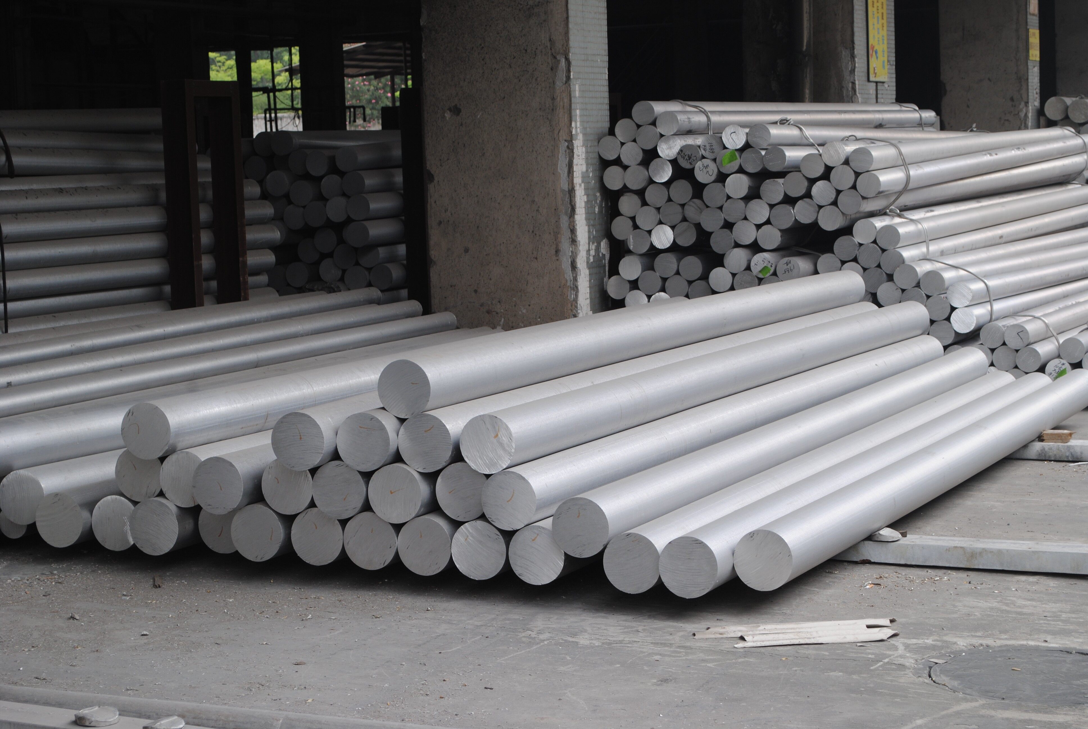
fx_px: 2496
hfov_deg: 24.6
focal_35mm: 82
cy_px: 364
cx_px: 544
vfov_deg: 16.6
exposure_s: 1/25
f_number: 8
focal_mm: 55
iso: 100
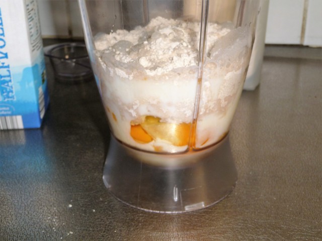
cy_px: 120
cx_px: 161
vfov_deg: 30.3
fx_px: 446
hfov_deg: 39.7
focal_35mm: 48
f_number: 4.2
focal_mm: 8
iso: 100
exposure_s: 1/30
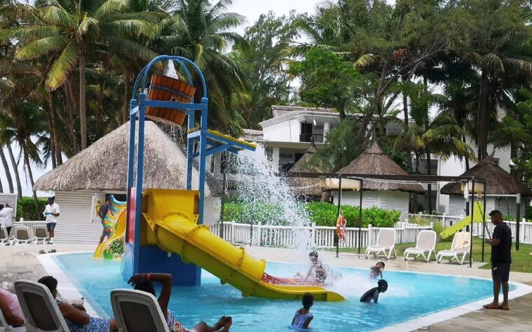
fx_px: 812
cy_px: 168
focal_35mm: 56
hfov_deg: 36.3
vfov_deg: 23.1
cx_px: 269
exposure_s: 1/1414
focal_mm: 5.58
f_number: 1.8
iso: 50
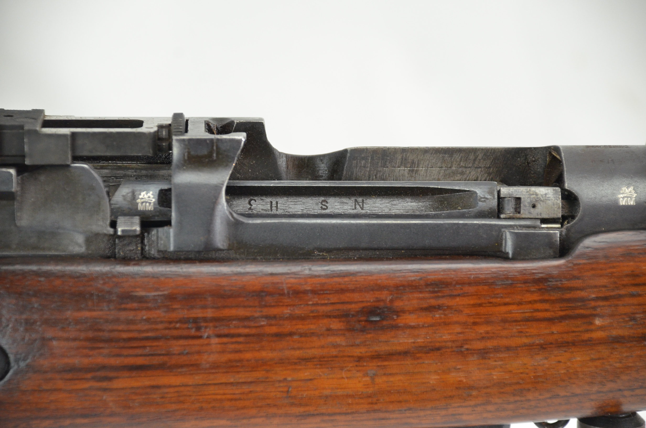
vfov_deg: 6.8
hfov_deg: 10.2
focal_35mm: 202
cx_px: 323
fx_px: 3626
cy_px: 214
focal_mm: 135
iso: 1400
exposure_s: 1/125
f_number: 5.6
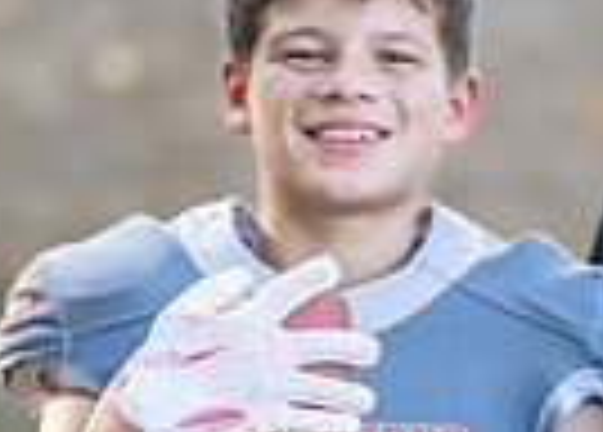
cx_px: 653
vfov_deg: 5.9
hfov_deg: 8.2
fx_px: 4183
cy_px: 327
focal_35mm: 244
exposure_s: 1/1000
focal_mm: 50
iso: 100
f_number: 1.2
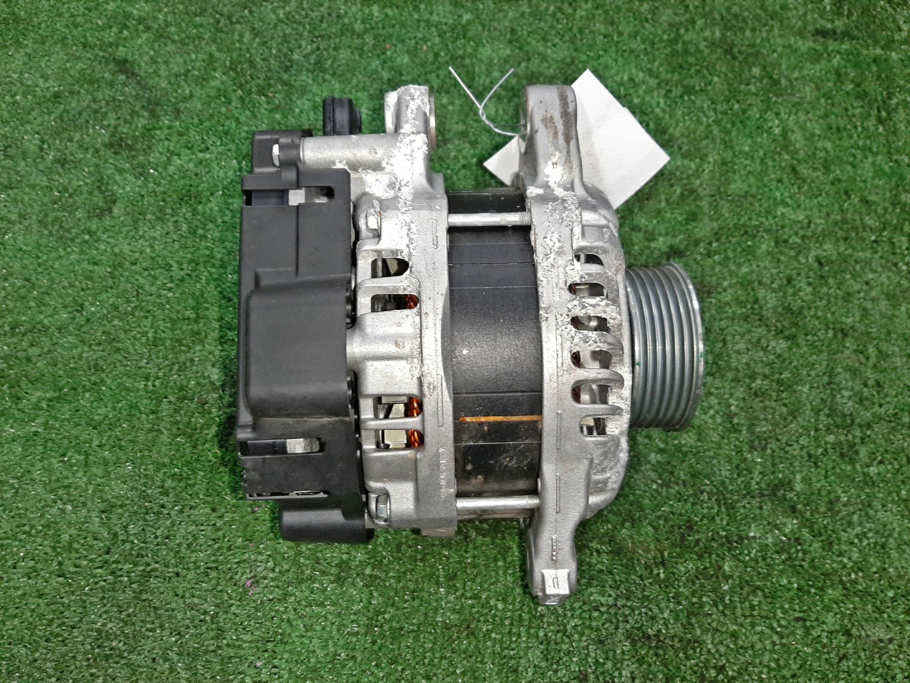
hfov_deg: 67.3
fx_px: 683
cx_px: 455
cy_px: 342
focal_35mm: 26
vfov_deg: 53.1
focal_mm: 3.93
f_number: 1.7
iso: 142
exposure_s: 1/50
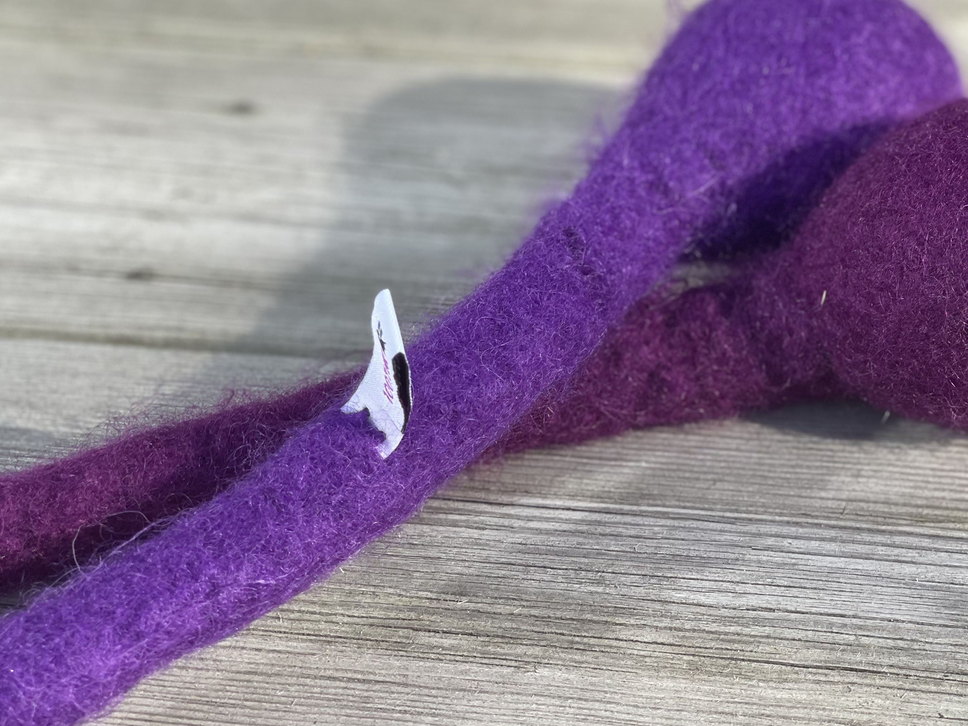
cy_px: 261
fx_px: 2601
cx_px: 655
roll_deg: +2.8
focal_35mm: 93
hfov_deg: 21.0
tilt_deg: -36.6
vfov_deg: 15.9
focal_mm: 7.5
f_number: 2.2
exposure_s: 1/506
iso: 32
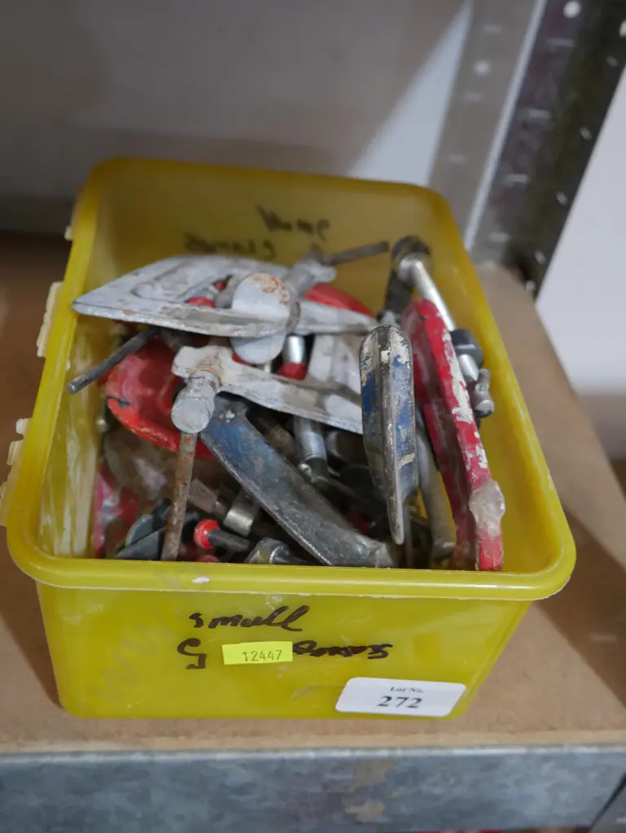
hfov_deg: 39.7
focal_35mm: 36
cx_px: 313
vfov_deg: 51.3
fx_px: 867
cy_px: 416
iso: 640
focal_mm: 18
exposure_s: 1/60
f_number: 4
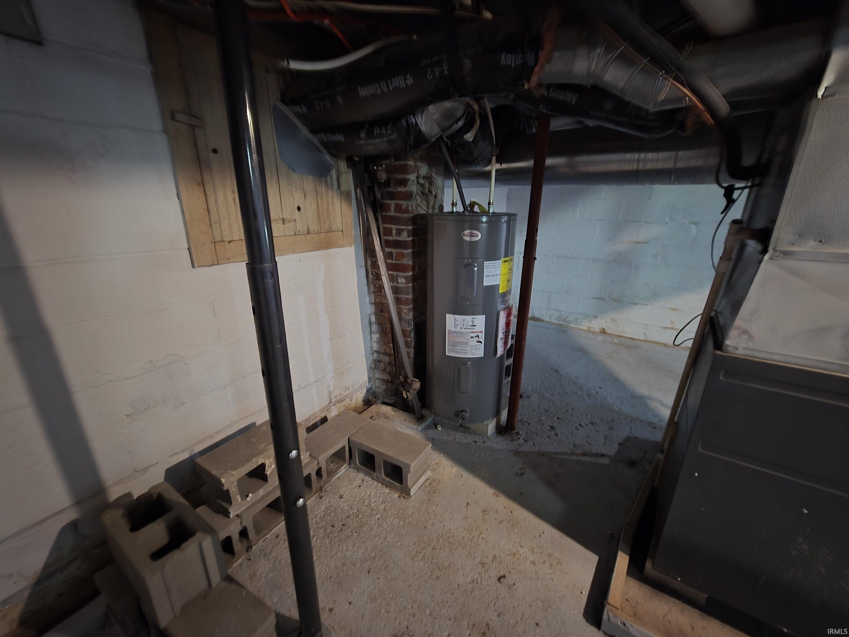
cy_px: 318
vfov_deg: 89.9
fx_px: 319
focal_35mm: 13
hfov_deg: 106.2
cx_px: 424
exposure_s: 1/8
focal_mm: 2.2
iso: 800
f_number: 2.2
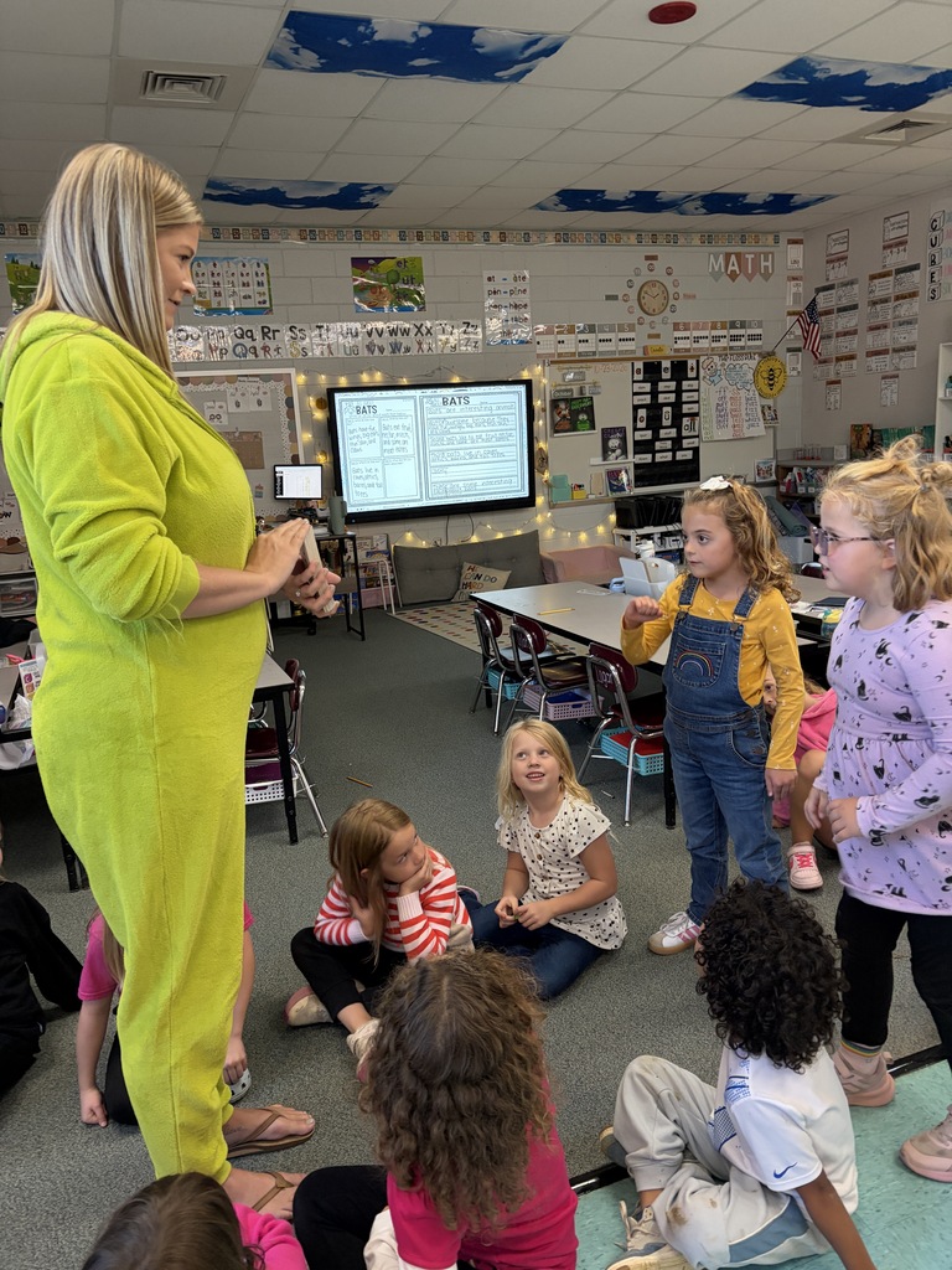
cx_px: 476
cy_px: 635
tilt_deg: -10.4
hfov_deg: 53.1
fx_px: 953
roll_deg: +4.0
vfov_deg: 67.3
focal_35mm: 26
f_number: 1.6
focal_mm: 5.96
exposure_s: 1/60
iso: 320
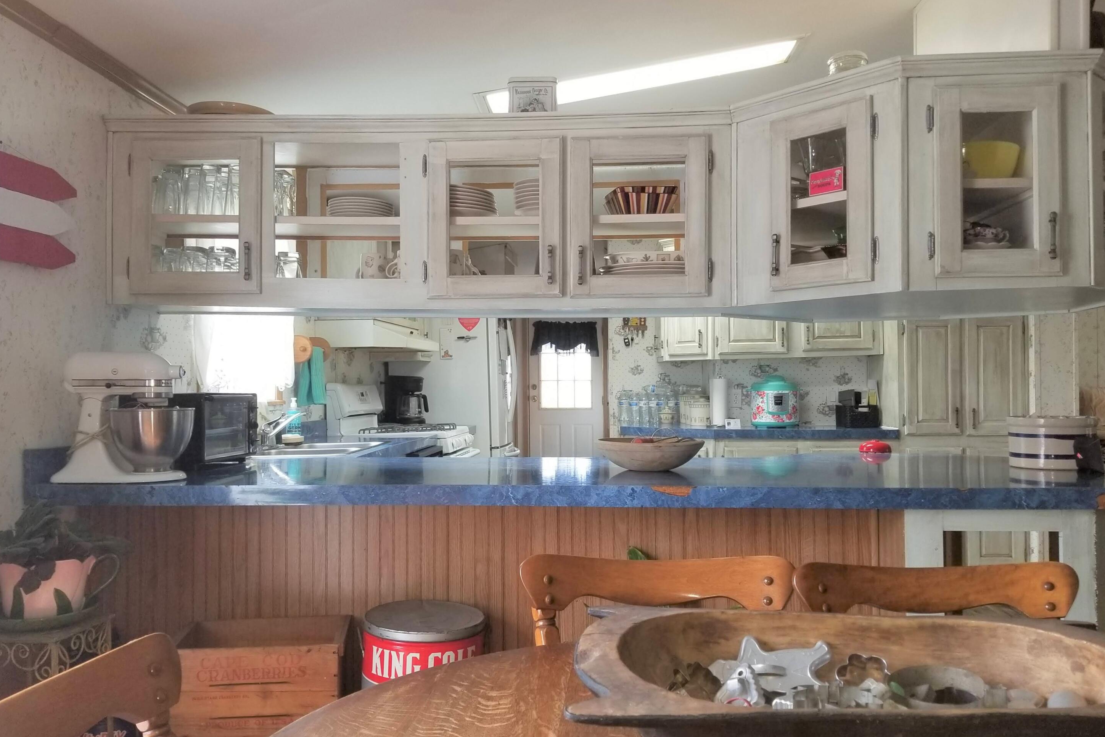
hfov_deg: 65.5
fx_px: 859
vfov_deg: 46.4
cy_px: 386
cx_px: 552
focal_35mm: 28
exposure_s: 1/60
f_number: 1.7
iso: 100
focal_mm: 4.25
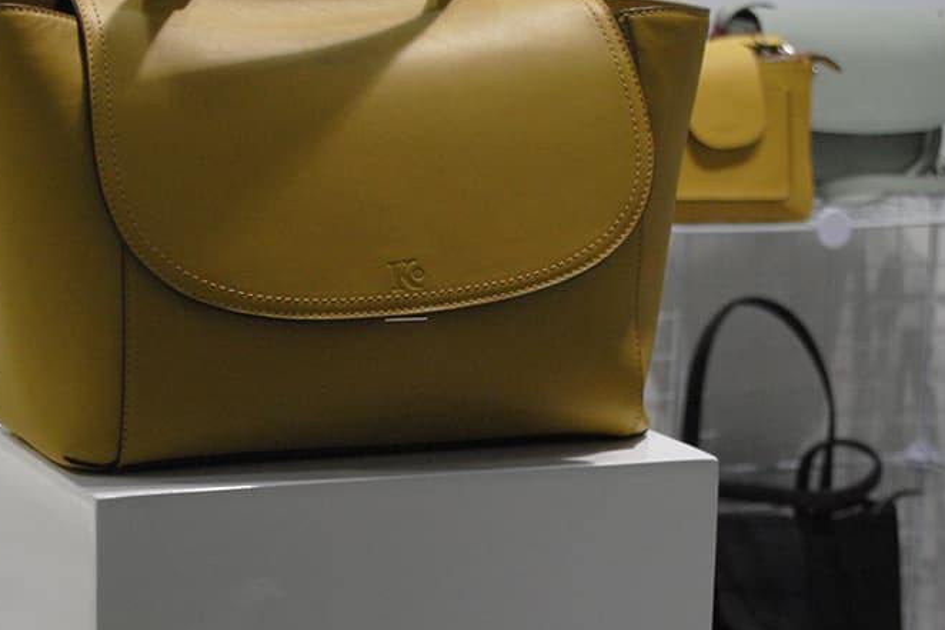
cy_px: 86
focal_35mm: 79
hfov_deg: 25.4
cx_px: 241
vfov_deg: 17.1
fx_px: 2071
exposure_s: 1/80
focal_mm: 29
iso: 400
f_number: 4.5
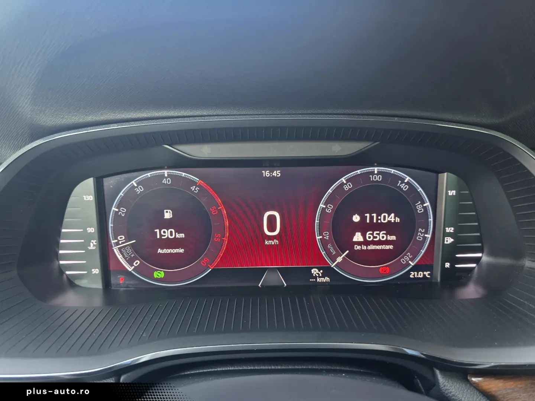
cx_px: 268
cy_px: 200
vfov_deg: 58.9
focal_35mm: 23
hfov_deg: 73.9
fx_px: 355
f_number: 1.7
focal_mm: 6.3
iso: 400
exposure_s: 1/100
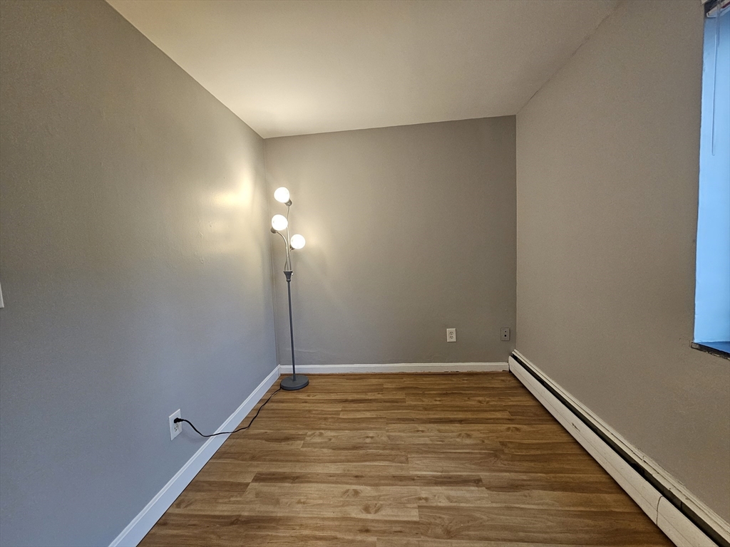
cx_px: 365
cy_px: 274
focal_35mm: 13
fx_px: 274
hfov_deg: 106.2
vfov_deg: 89.9
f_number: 2.2
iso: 250
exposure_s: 1/60
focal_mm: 2.2
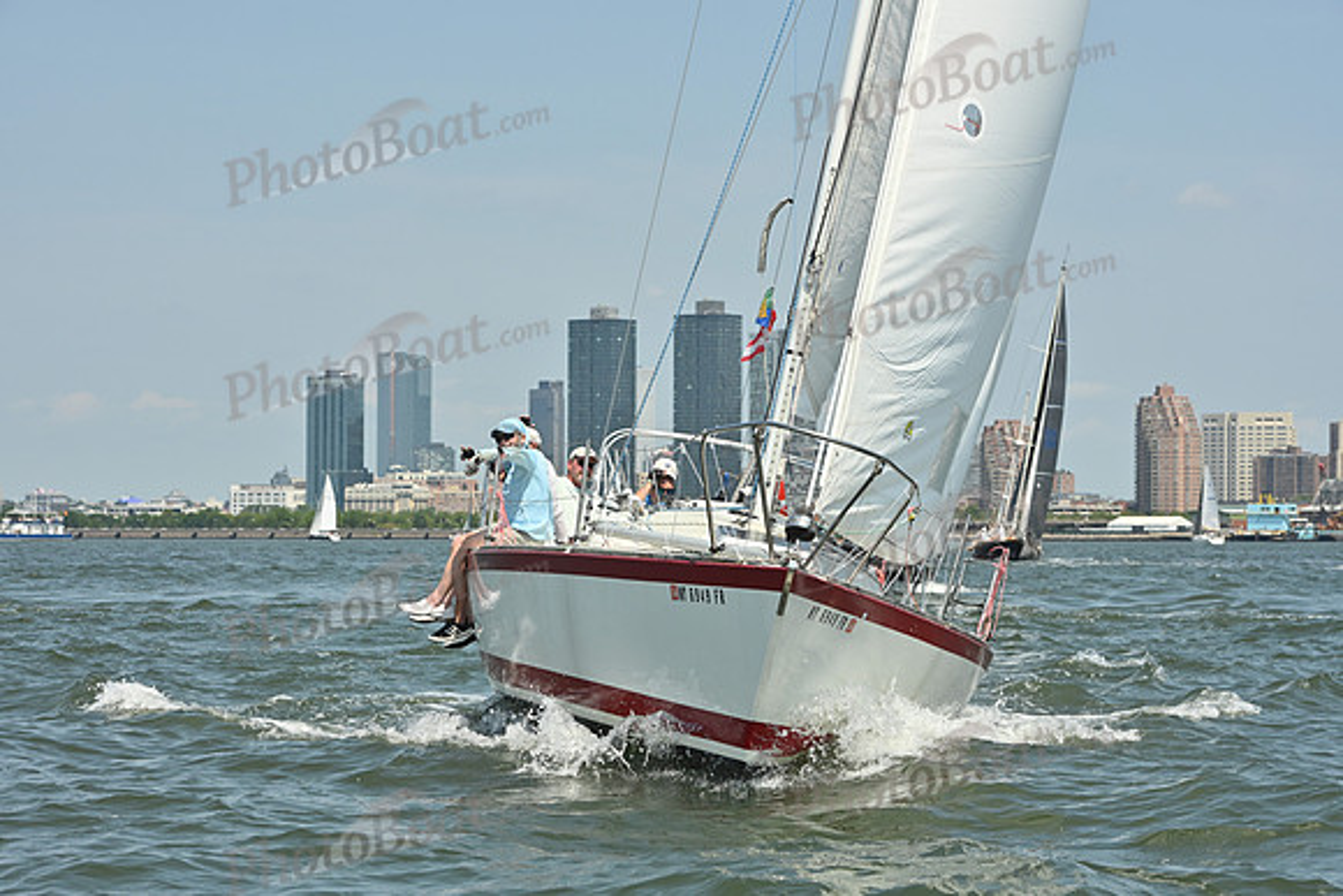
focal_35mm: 100
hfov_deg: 20.4
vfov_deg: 13.7
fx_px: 3731
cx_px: 672
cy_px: 448
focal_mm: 100
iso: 320
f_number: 10
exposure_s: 1/1250
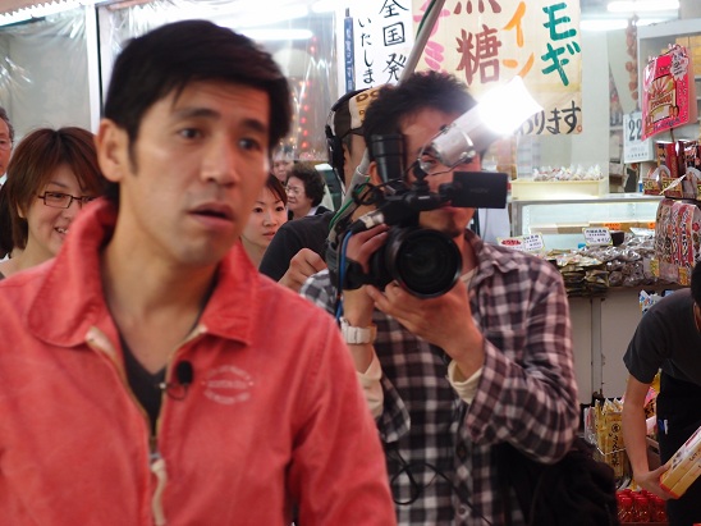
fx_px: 2025
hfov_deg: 19.6
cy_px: 263
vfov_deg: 14.8
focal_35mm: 100
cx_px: 350
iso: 200
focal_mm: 21.55
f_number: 2.5
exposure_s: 1/60
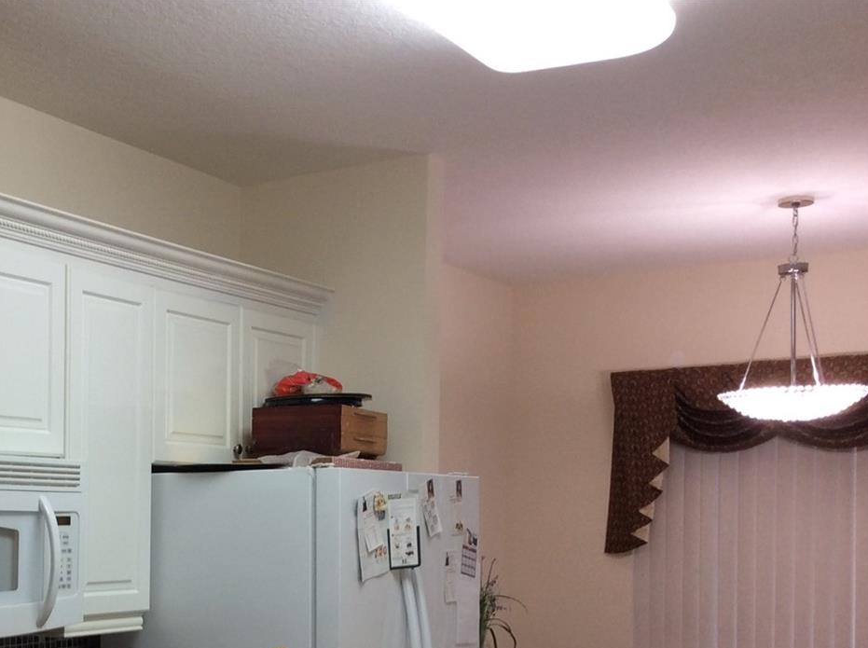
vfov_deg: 25.8
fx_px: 1377
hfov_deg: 33.6
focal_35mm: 55
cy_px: 555
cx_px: 133
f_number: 2.4
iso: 40
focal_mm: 3.3
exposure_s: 1/24
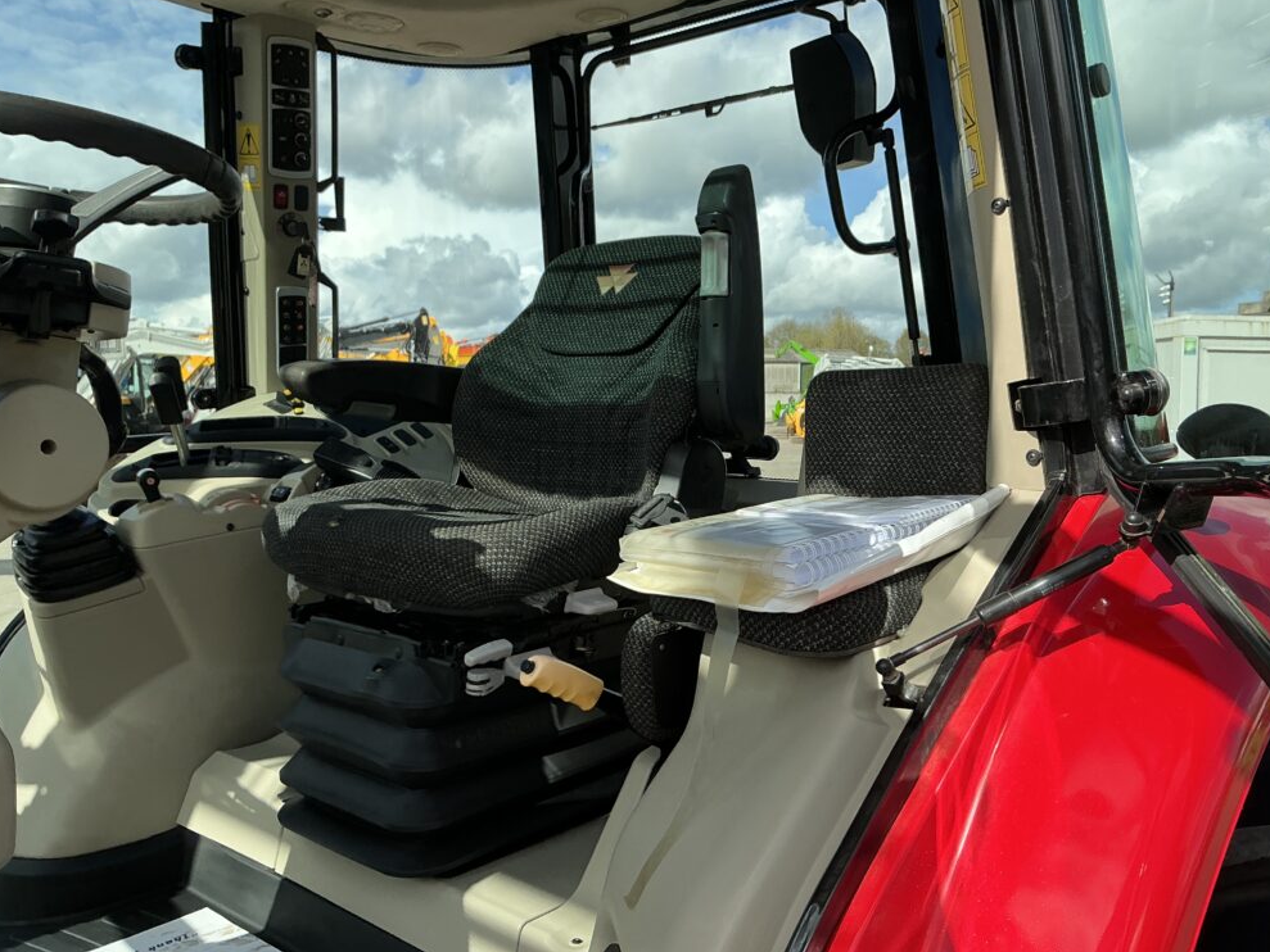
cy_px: 461
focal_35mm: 29
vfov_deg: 48.2
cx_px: 651
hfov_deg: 61.6
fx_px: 1064
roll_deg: +0.1
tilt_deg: -4.0
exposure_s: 1/1144
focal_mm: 3
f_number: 1.8
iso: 25
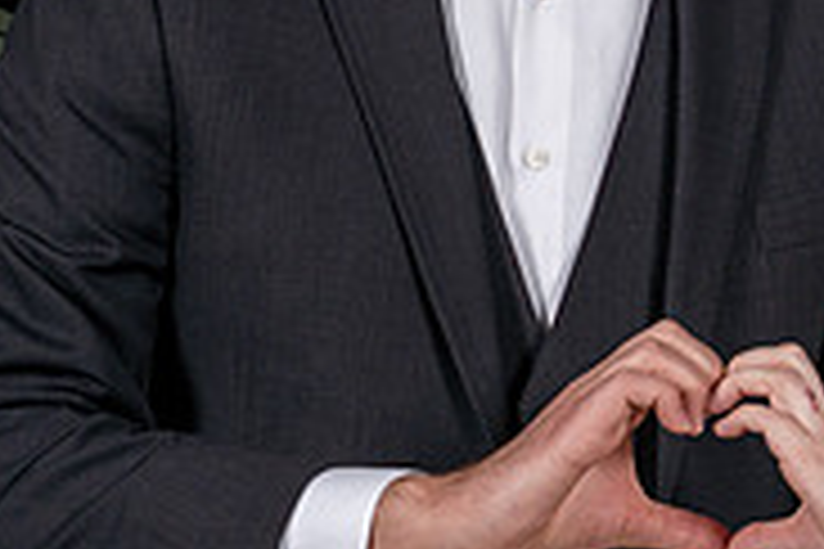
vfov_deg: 7.9
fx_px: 3982
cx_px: 1175
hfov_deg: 11.4
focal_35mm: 174
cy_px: 20
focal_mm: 55
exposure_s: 1/160
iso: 100
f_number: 5
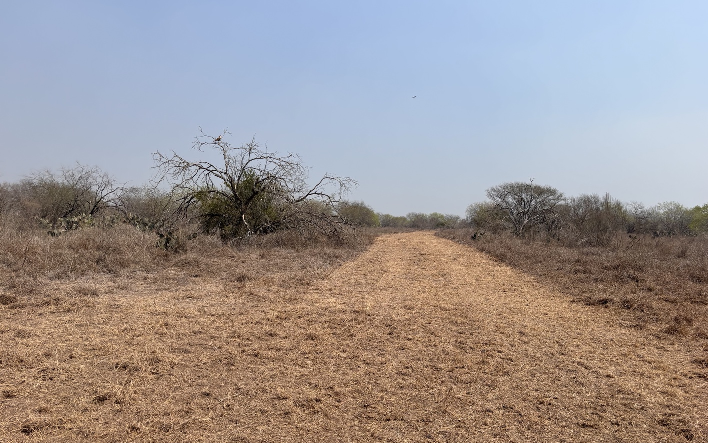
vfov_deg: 44.5
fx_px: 540
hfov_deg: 66.5
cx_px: 352
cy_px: 246
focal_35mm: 28
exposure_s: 1/4854
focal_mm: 5.96
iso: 50
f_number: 1.6
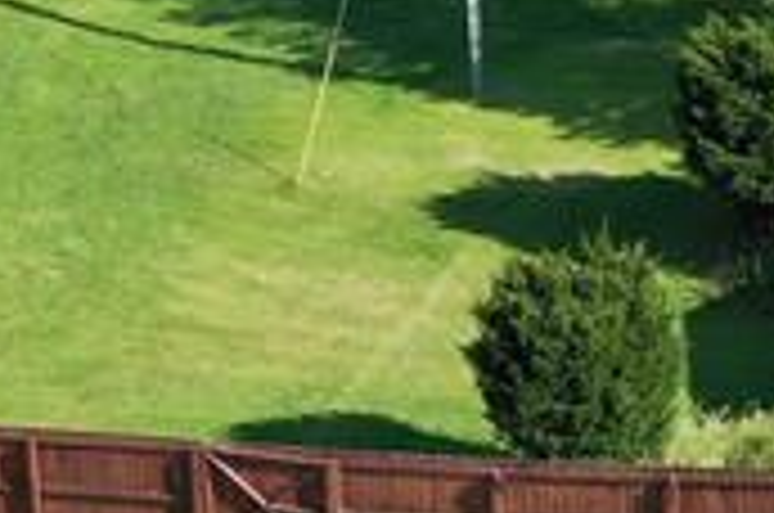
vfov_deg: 8.0
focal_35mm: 167
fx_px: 3584
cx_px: 734
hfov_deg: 12.2
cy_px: 878
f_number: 5
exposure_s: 1/240
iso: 100
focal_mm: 10.26
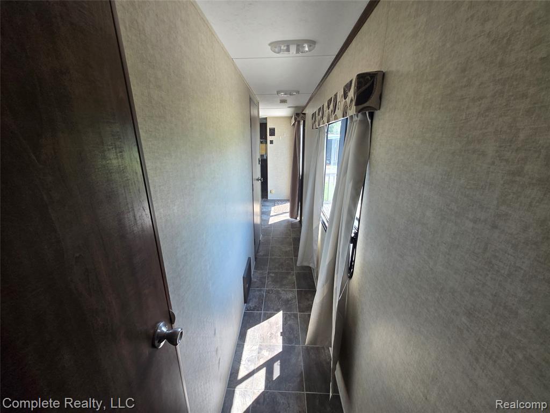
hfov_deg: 106.2
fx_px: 207
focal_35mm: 13
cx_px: 275
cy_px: 206
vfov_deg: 89.9
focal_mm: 1.7
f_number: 2.2
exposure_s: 1/60
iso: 40
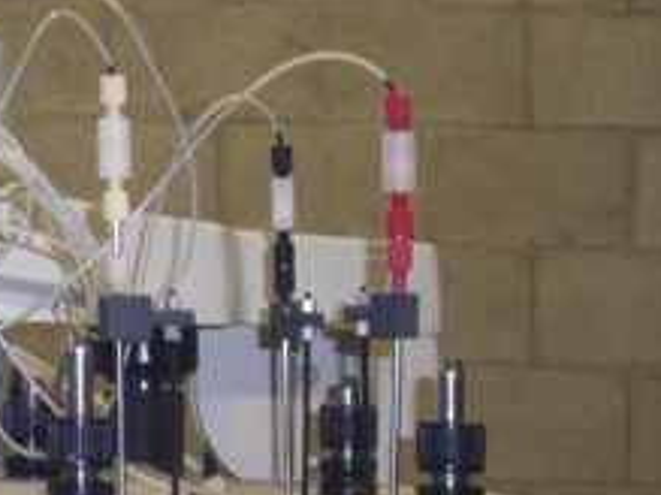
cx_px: -106
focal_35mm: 104
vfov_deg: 14.0
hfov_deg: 18.1
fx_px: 1985
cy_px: 504
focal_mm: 6.2
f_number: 2.7
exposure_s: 1/60
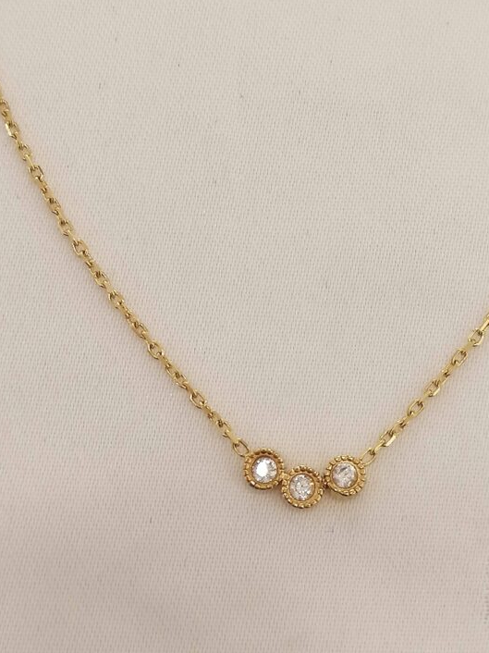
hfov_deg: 19.8
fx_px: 1395
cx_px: 335
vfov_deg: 26.1
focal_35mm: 74
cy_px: 196
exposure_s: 1/50
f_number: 1.8
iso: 100
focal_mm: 4.75
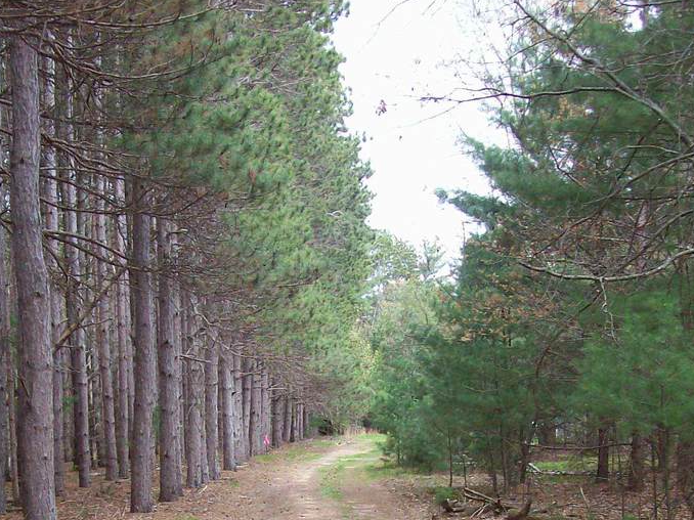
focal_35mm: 68
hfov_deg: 28.5
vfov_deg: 21.1
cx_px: 272
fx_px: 1363
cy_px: 487
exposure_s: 1/211
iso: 80
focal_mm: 6
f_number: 2.7
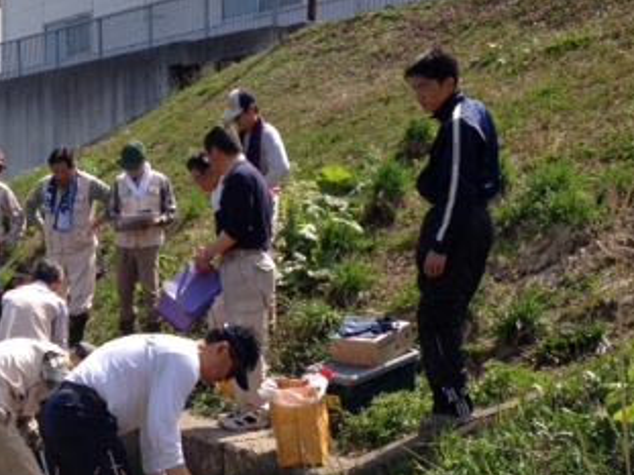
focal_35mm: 72
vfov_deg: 20.2
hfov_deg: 26.5
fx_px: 1318
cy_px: 371
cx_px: 126
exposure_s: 1/1082
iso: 50
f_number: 2.4
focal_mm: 4.28
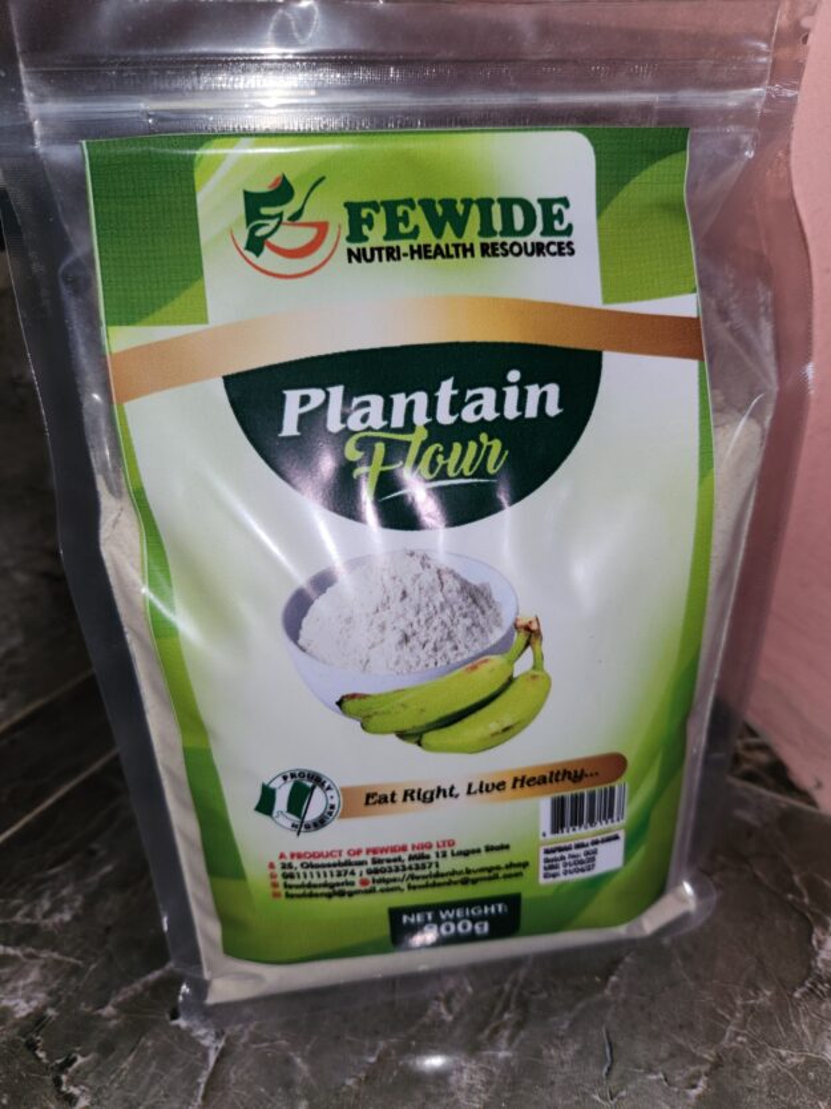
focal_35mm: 23
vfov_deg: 73.9
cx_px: 416
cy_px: 554
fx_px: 737
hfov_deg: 58.9
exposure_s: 1/50
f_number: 1.8
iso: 40
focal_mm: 5.4
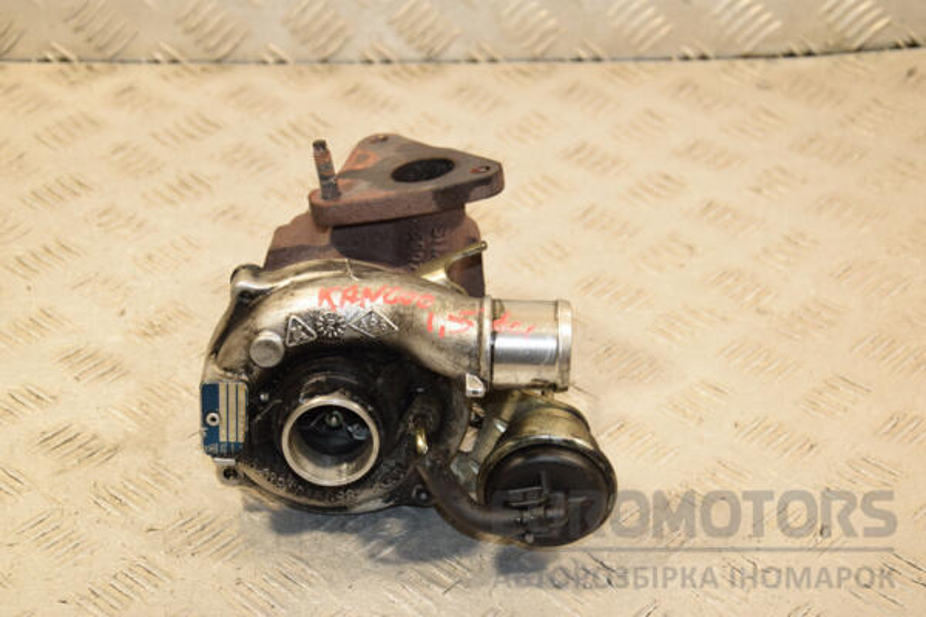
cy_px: 308
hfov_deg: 23.4
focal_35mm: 87
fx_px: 2238
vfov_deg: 15.7
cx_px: 463
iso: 800
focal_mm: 58
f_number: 7.1
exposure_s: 1/200
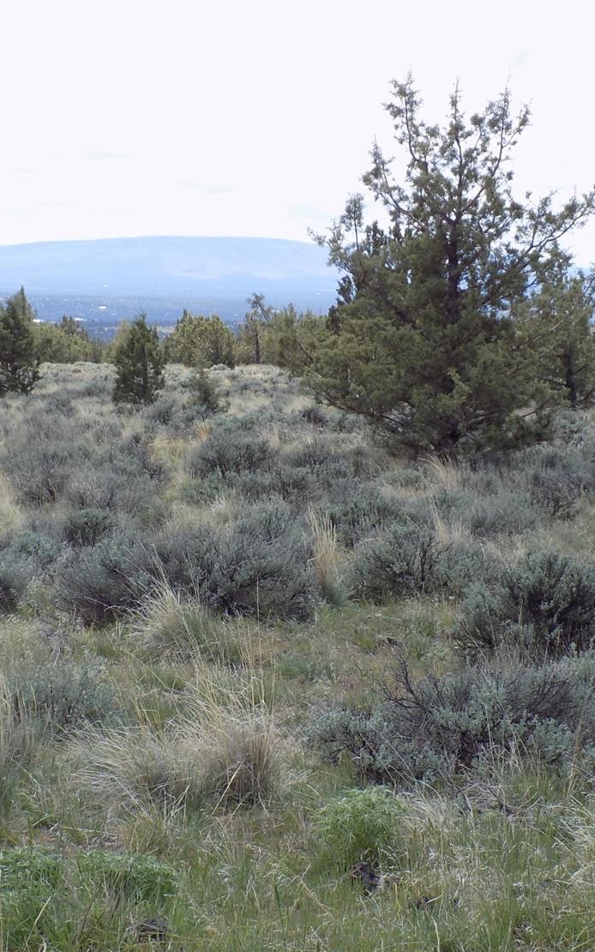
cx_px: 162
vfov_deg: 22.3
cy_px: 476
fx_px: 2414
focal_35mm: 93
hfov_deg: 14.0
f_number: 4.1
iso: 80
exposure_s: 1/400
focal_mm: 11.5
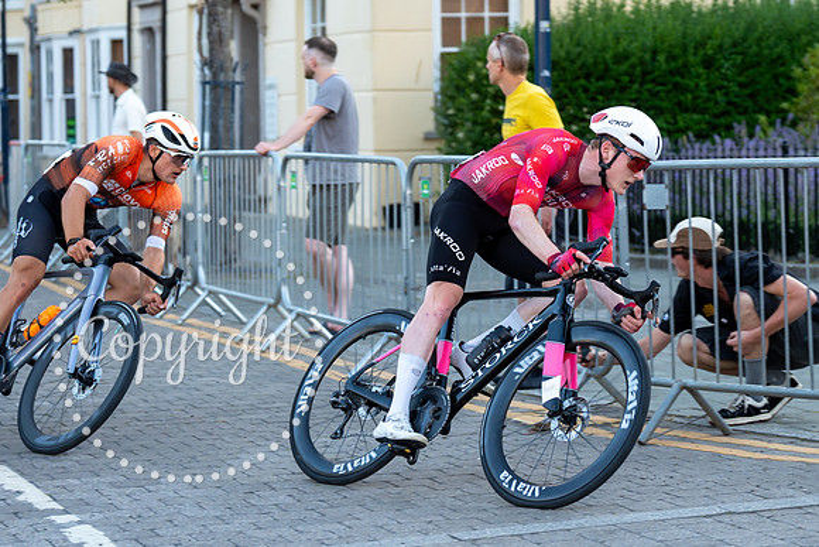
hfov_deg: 19.5
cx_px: 607
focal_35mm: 104
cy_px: 229
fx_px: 2363
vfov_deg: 13.2
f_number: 3.2
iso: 500
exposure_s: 1/800
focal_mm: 70
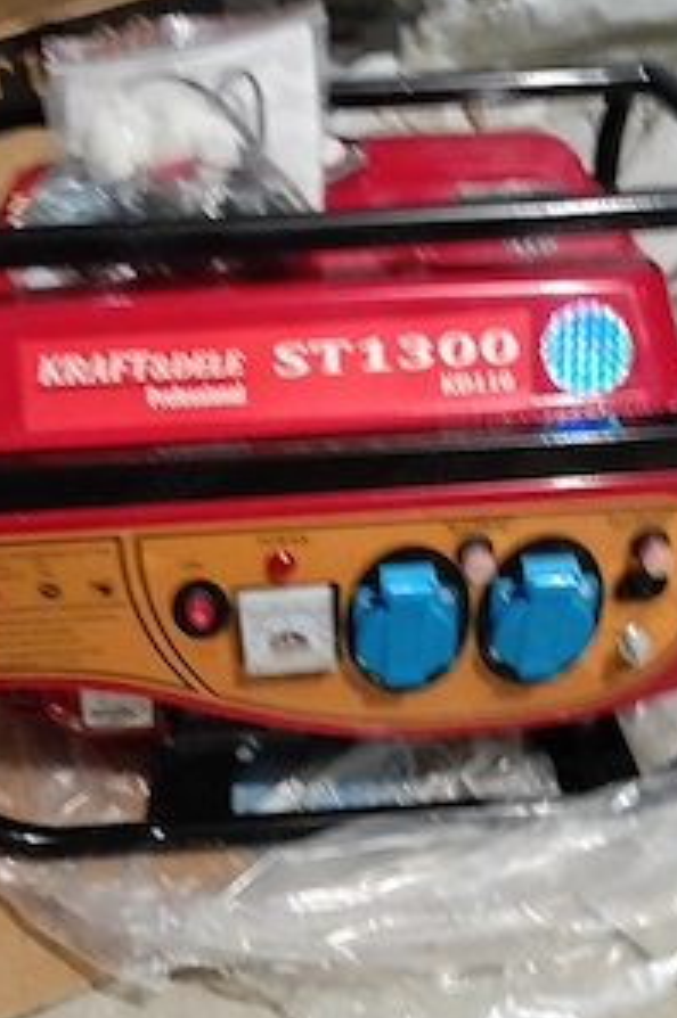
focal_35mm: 35
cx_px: 304
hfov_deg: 37.7
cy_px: 538
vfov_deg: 54.5
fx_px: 990
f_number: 1.8
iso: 1551
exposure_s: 1/16.7
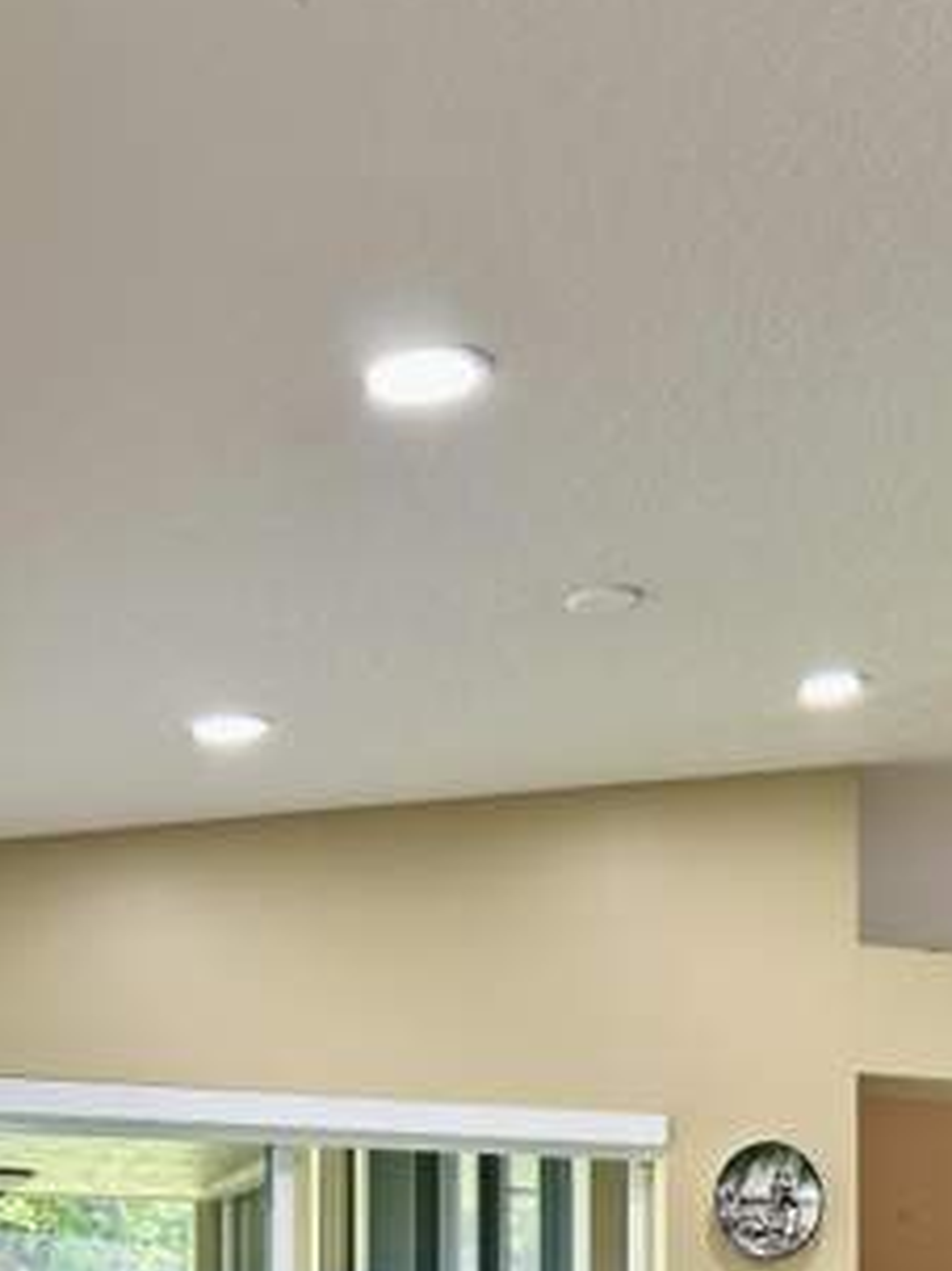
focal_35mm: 55
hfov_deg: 25.7
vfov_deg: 31.8
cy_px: 1317
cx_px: 864
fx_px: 2018
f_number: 1.5
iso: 64
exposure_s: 1/60
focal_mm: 5.7
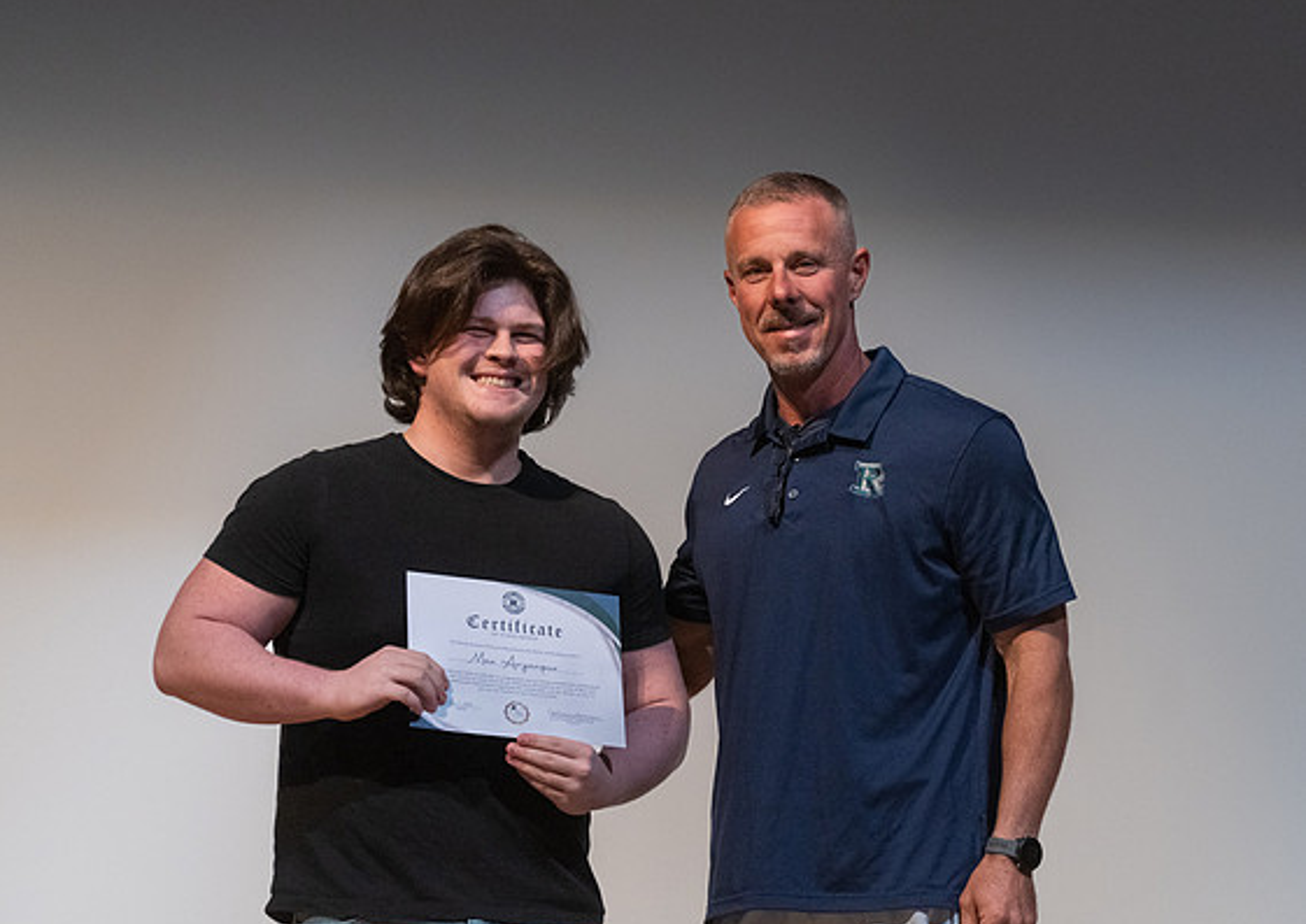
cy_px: 420
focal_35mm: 194
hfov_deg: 10.4
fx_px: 7173
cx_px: 733
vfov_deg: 7.4
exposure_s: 1/320
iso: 5000
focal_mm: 167
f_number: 4
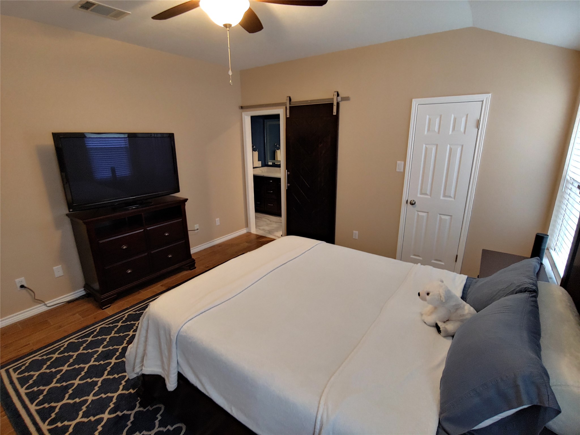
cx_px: 290
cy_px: 218
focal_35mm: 16
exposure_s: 1/20
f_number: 1.9
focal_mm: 2.18
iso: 350
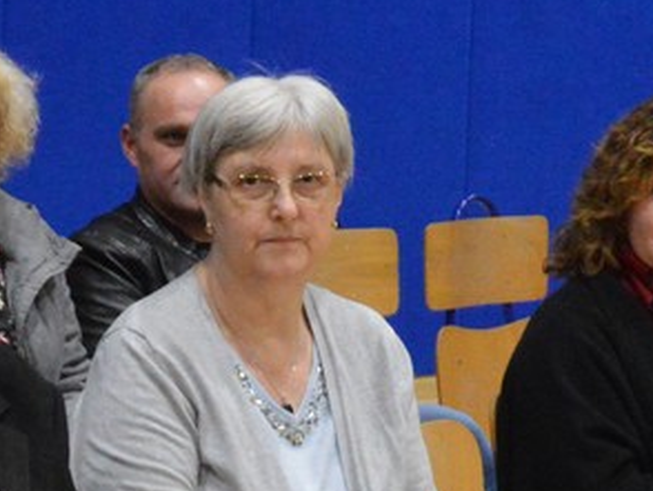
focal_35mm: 191
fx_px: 3606
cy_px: 691
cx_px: -16
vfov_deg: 7.7
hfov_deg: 10.3
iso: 3200
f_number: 6.3
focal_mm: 24
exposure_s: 1/160
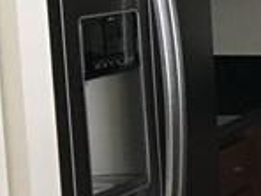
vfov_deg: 7.4
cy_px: 210
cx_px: 758
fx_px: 1516
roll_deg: +0.4
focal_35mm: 201
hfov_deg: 8.4
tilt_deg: -10.0
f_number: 2.2
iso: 80
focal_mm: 4.15
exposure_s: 1/15
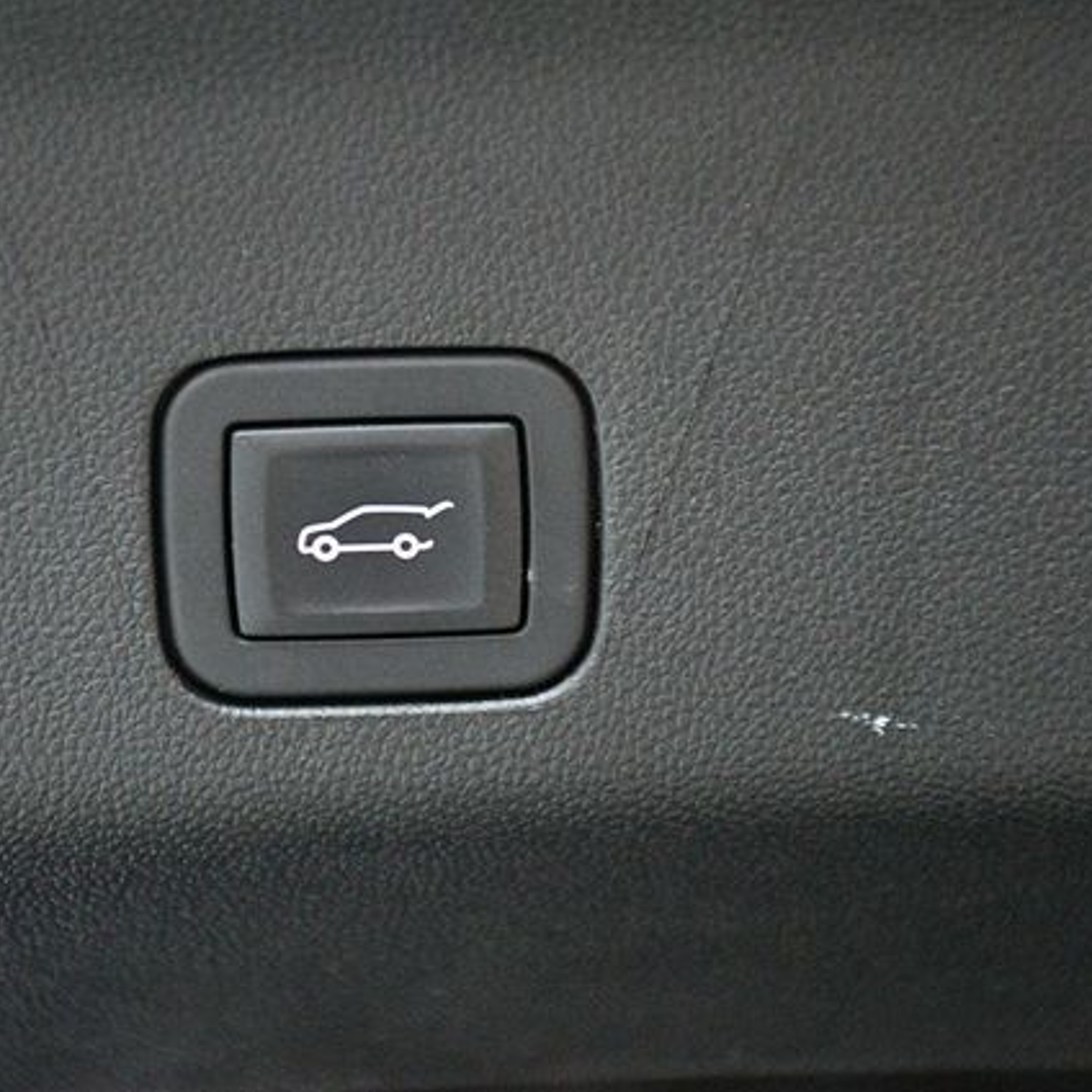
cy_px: 546
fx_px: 4533
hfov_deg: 13.7
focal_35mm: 127
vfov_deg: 13.7
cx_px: 404
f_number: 5
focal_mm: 66
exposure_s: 1/60
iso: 11400
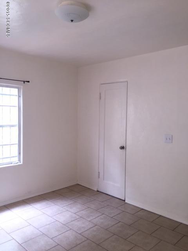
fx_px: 210
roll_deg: -2.4
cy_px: 126
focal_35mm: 29
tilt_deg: -2.2
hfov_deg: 48.2
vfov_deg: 61.7
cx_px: 94
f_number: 2.2
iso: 32
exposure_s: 1/30
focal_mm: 4.15
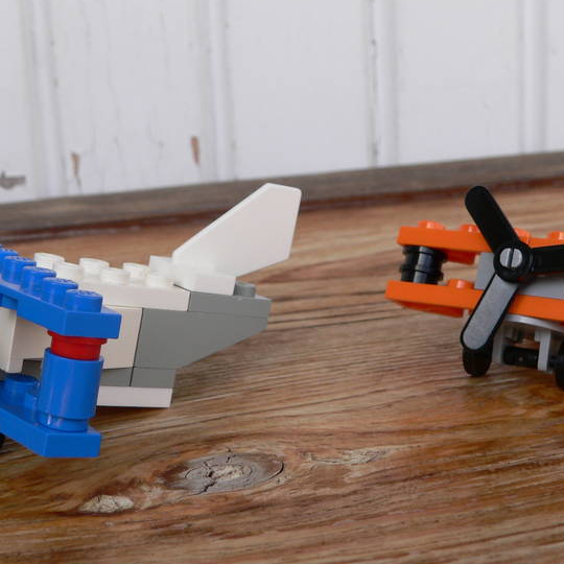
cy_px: 304
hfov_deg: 32.2
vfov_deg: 32.2
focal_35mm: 53
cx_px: 253
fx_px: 977
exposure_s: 1/250
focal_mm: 6
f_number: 4
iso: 80
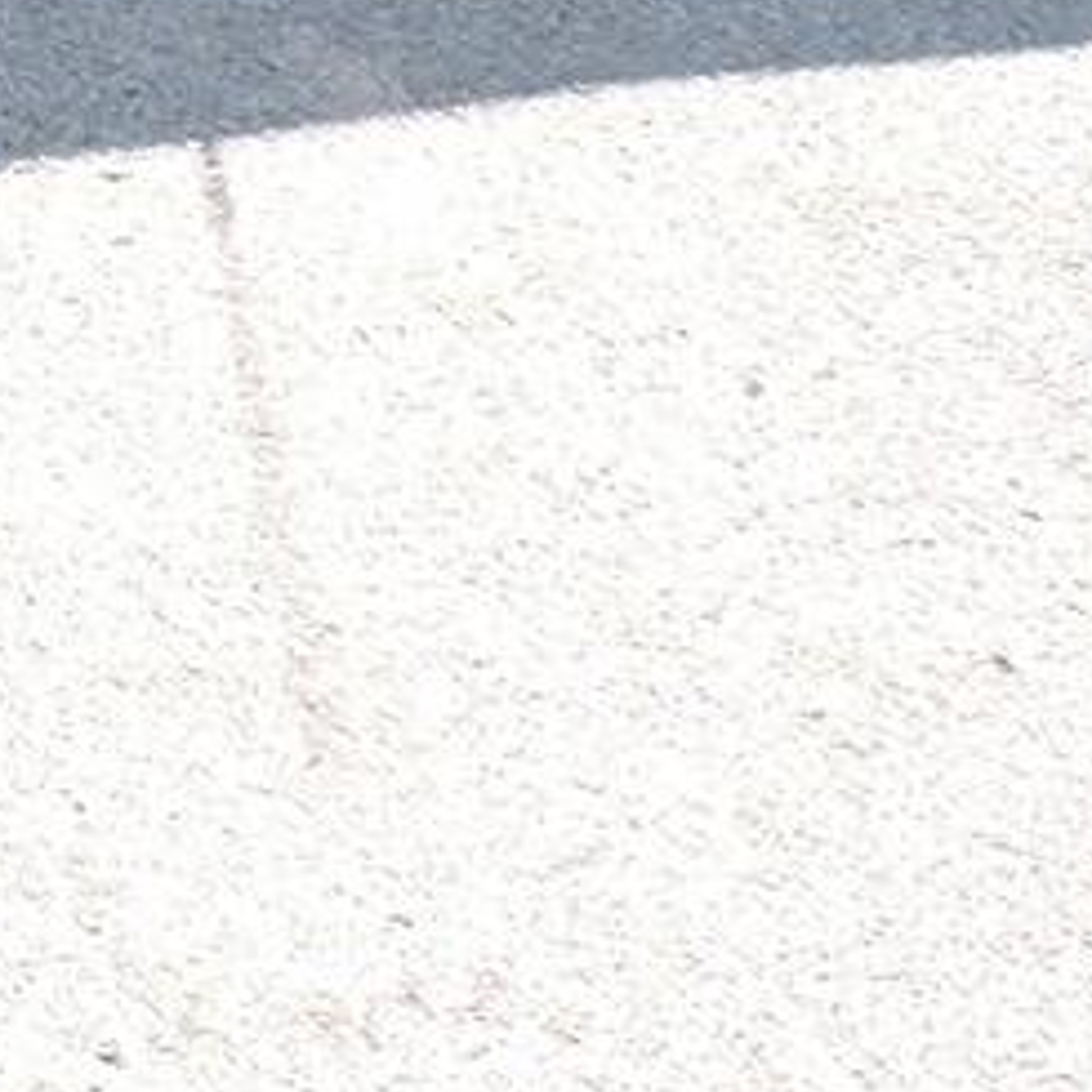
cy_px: -923
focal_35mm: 111
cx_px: -1489
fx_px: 3962
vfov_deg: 13.8
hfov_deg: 12.5
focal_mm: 4.3
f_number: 3
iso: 100
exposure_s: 1/400
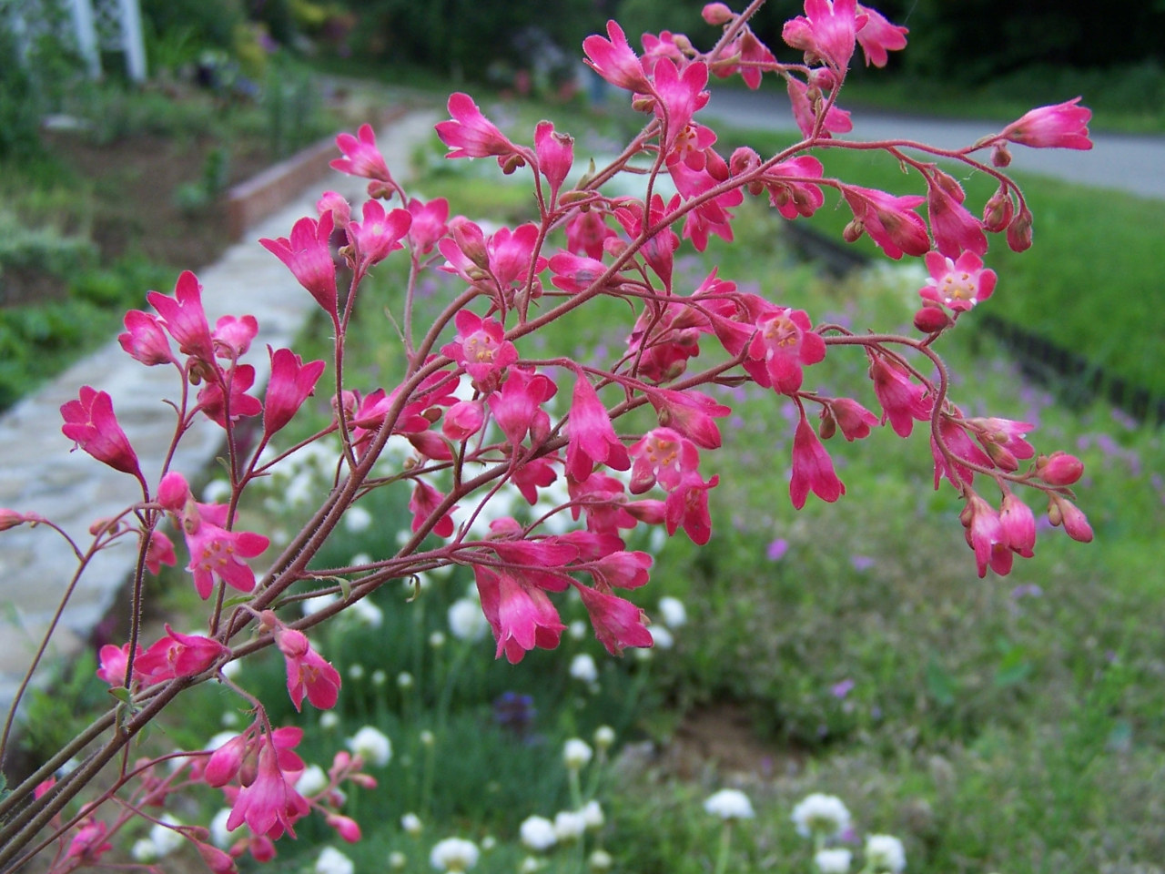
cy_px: 437
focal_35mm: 38
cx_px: 582
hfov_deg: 49.0
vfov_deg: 37.7
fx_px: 1279
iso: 80
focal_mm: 6.3
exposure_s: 1/500
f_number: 2.8
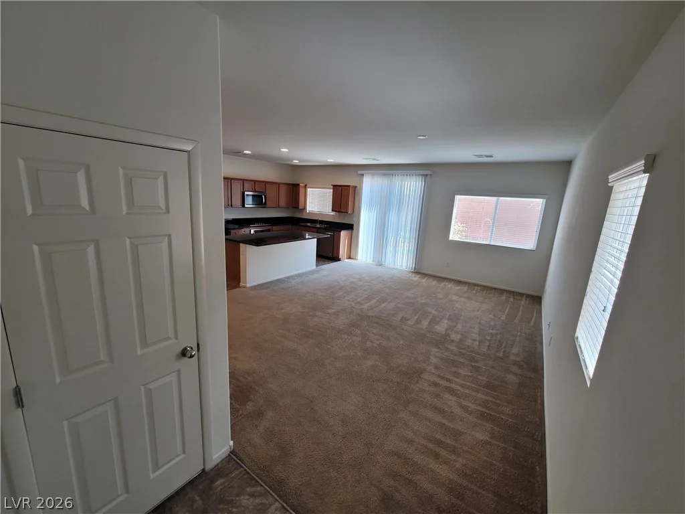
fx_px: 257
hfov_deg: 106.2
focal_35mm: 13
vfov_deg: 89.9
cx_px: 342
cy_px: 257
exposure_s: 1/60
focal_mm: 2.2
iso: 64
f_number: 2.2
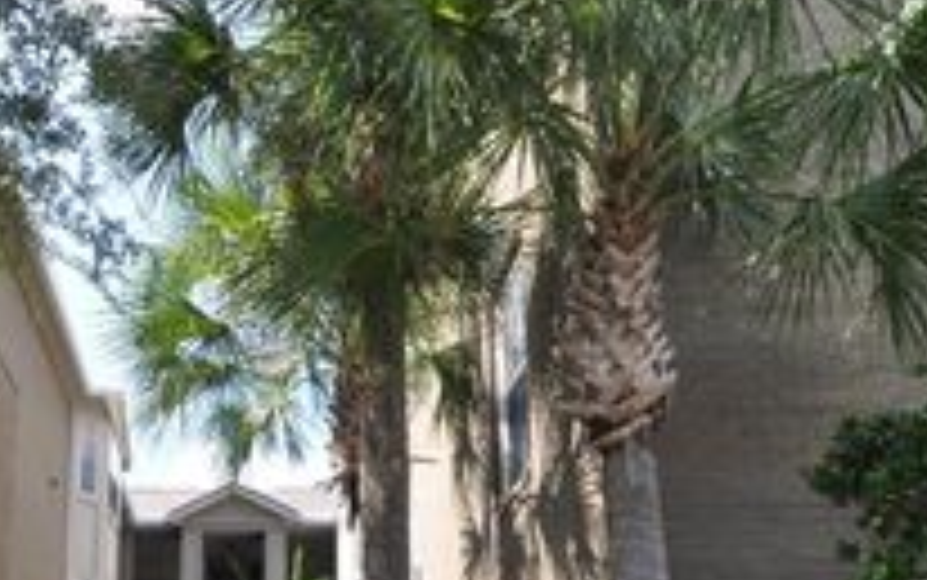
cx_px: 140
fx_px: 935
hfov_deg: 48.6
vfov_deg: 30.0
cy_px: 679
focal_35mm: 37
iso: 200
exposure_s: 1/200
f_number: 7.1
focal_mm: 10
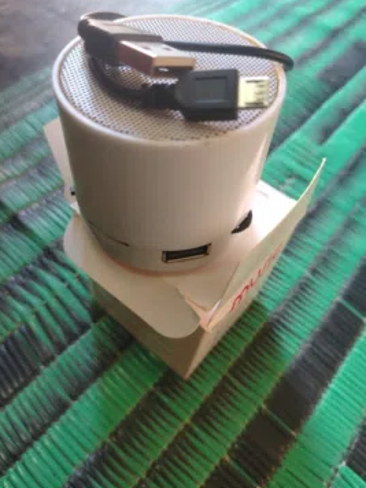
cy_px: 245
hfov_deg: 51.3
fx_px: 381
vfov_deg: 65.3
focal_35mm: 27
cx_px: 171
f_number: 1.75
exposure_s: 1/33.3
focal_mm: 5.25
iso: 663
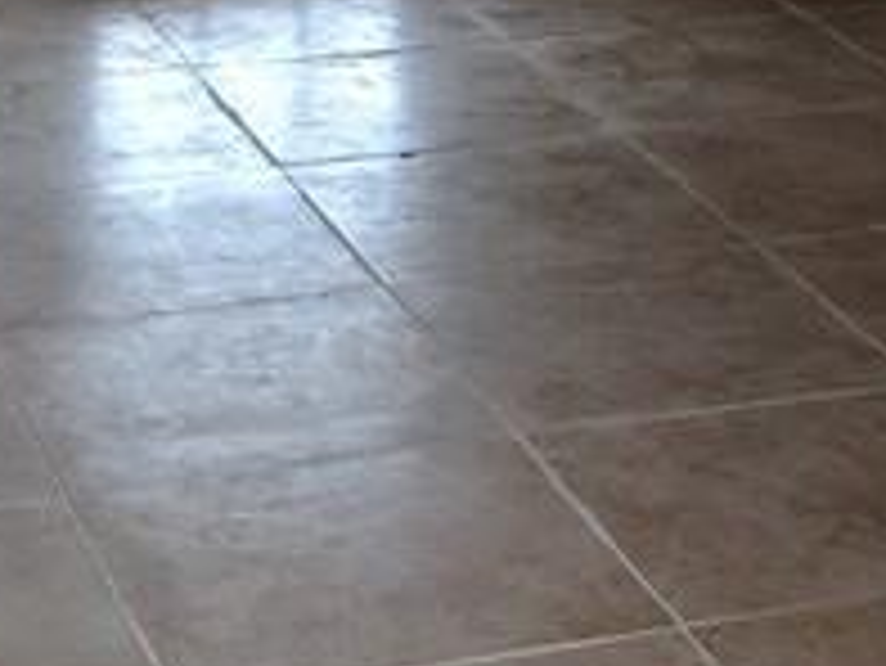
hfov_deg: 14.6
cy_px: 9
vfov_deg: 10.9
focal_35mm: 135
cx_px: 652
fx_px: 3457
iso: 199
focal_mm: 4.67
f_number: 2
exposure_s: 1/120
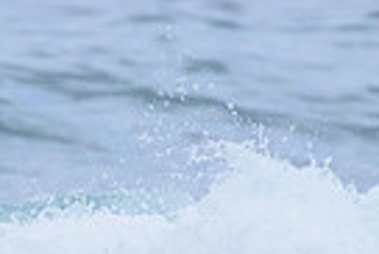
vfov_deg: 0.4
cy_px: 320
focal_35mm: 3490
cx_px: -86
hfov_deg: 0.6
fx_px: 36781
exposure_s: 1/2000
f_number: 11
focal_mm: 800
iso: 1600
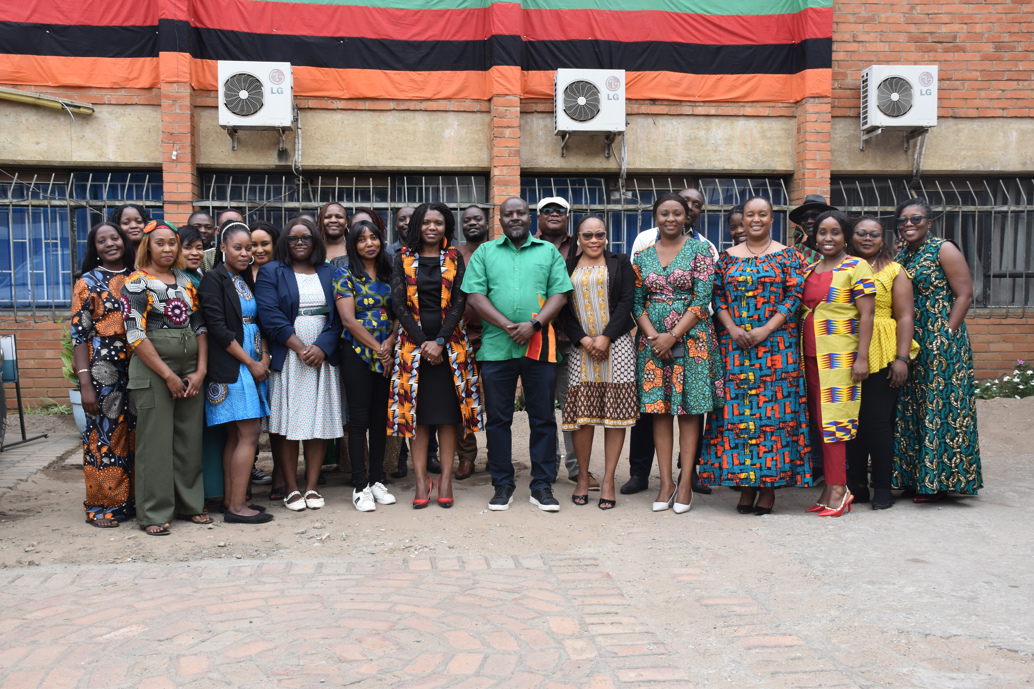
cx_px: 517
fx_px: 1163
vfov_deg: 33.0
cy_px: 344
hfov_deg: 47.9
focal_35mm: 40
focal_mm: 27
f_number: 7.1
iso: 400
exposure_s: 1/200
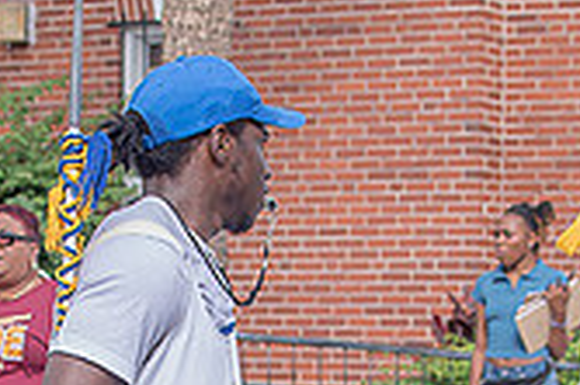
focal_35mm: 181
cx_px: 208
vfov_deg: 7.5
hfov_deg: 11.4
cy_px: 522
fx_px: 2913
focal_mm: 35
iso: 100
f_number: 4
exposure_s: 1/500
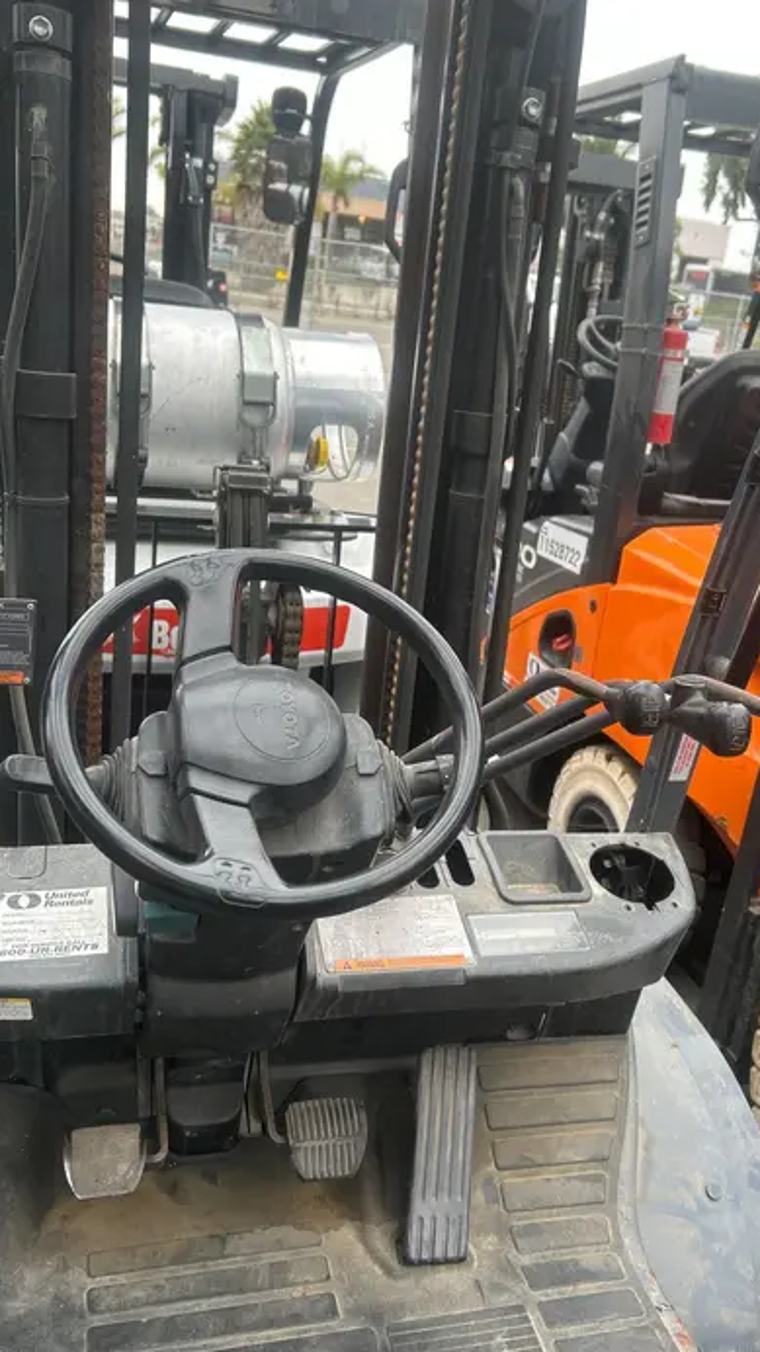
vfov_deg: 64.3
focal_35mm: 30
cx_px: 397
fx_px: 1075
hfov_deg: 38.9
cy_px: 675
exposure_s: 1/155
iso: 40
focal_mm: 5.7
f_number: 1.5
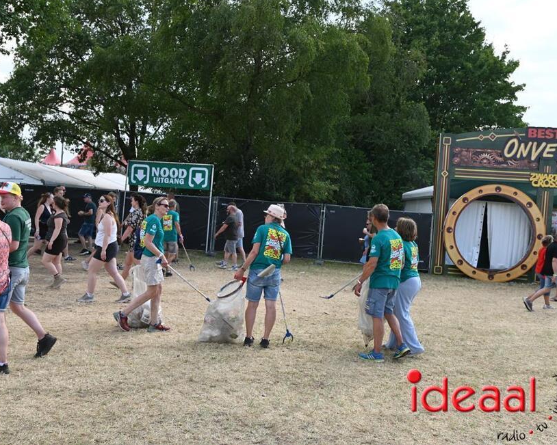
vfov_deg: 37.3
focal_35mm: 40
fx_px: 659
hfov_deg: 45.6
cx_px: 231
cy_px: 220
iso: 160
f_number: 5.6
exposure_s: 1/250
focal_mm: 35
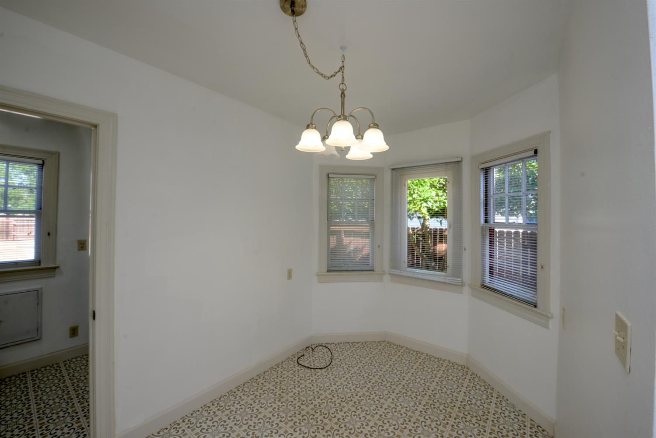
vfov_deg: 81.2
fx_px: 255
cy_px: 219
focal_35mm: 14
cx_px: 328
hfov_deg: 104.3
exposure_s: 1/50
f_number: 10
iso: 400
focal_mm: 14
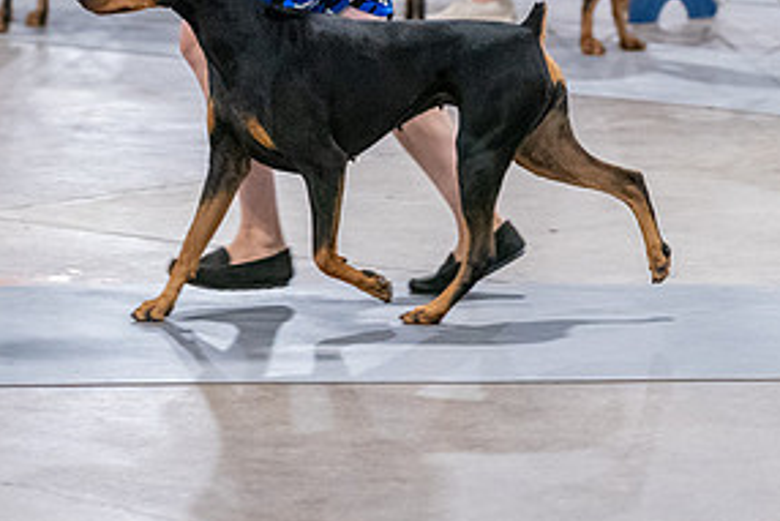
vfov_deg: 5.6
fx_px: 5311
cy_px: 20
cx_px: 325
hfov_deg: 8.4
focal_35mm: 245
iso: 6400
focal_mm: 121
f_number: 3.2
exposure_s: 1/320
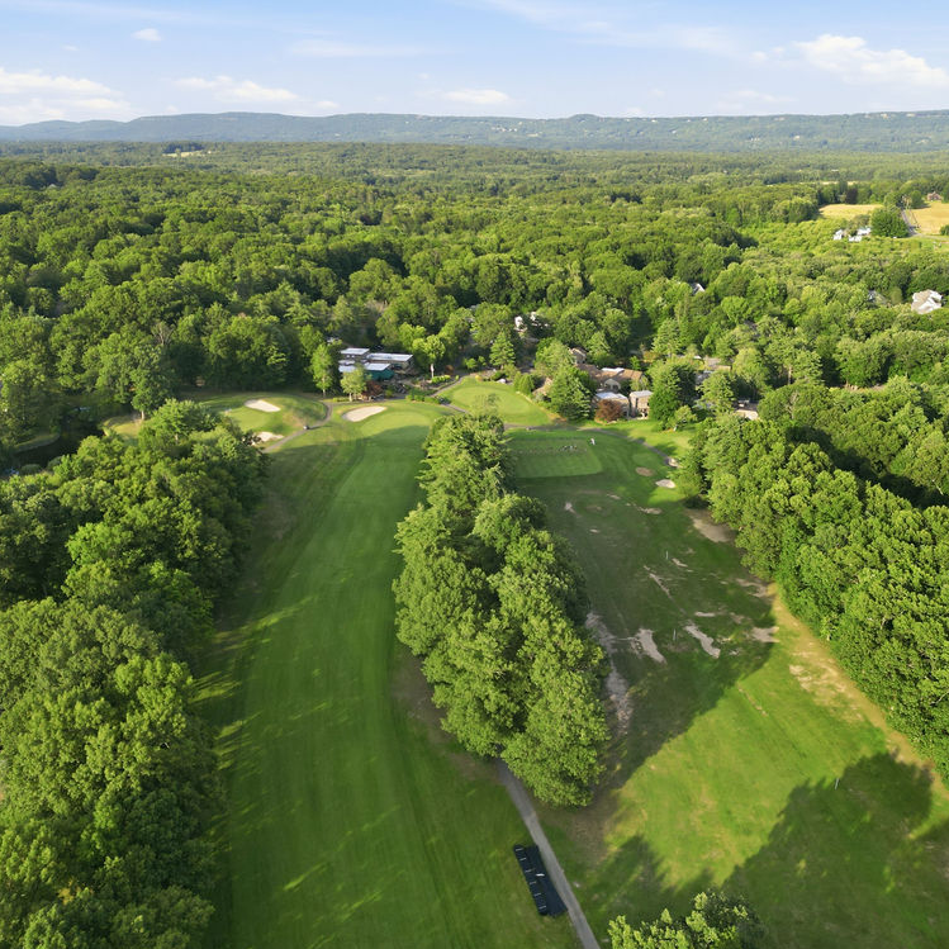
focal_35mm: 29
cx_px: 526
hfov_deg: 55.5
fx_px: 899
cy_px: 476
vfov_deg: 55.6
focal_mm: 6.7
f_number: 1.7
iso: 100
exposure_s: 1/1000
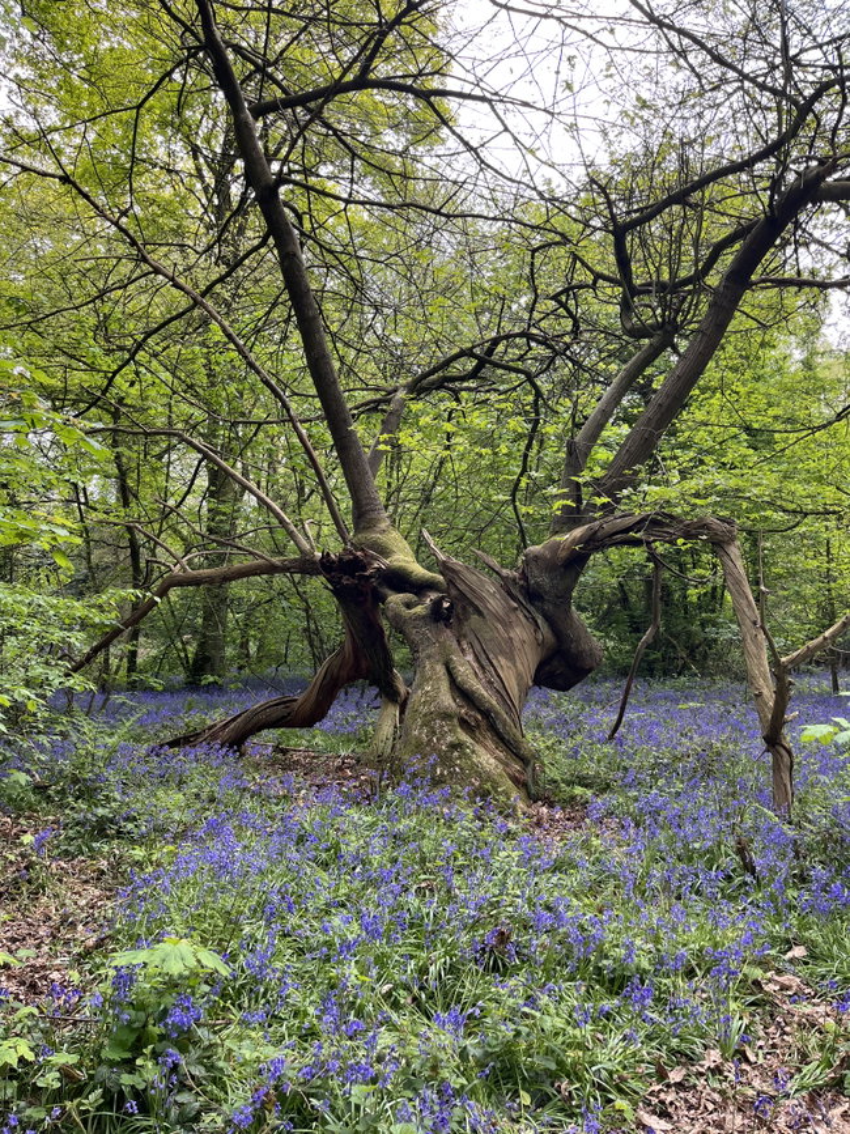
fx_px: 851
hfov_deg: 53.1
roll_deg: -2.0
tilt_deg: +4.2
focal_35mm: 26
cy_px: 567
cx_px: 425
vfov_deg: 67.3
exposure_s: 1/297
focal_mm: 5.1
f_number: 1.6
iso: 50
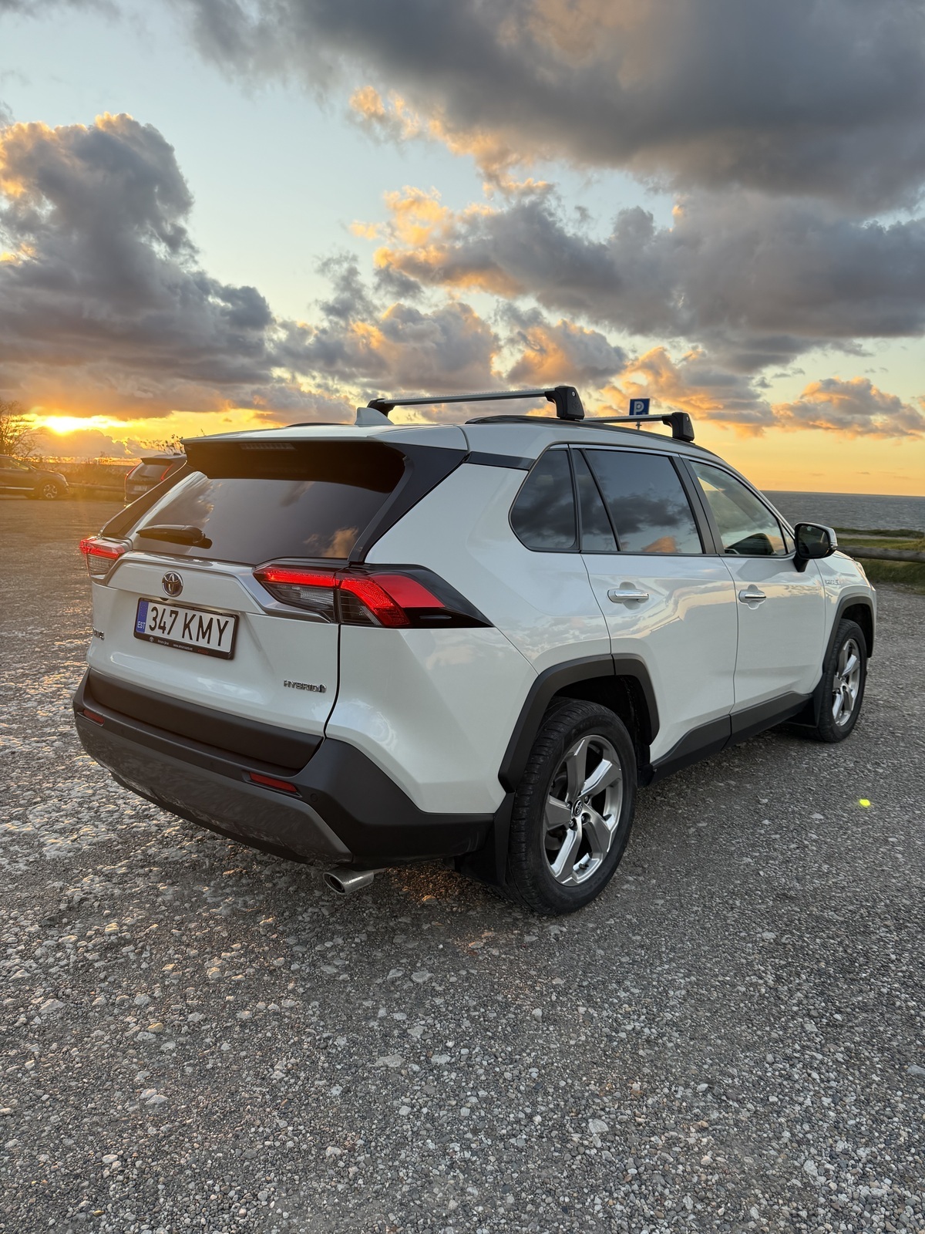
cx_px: 462
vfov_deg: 71.6
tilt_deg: -9.0
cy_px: 617
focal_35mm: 24
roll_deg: -2.5
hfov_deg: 56.8
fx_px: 855
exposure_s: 1/265
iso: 100
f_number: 1.78
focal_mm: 6.76
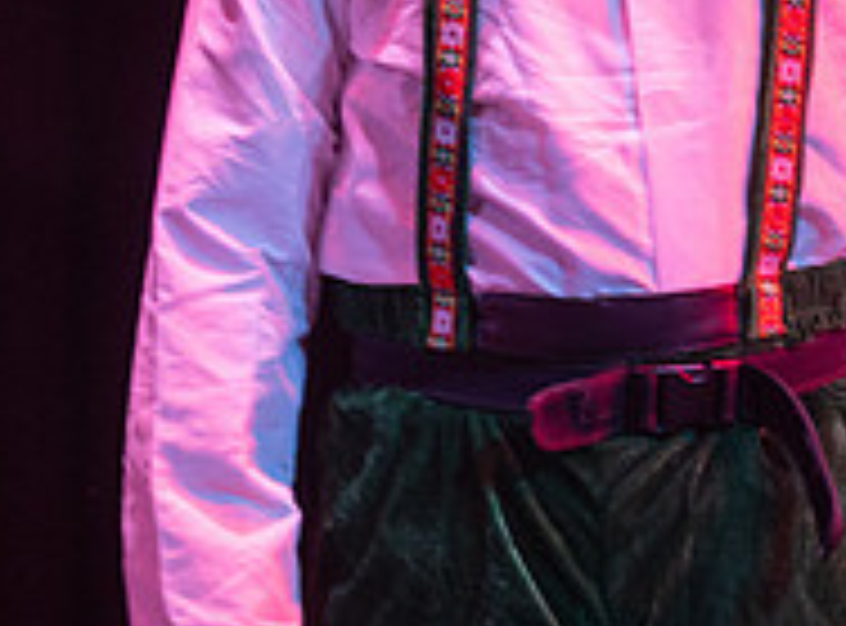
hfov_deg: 2.7
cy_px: -46
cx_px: 478
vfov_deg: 2.0
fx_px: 18164
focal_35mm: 747
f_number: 2.8
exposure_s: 1/250
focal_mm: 200
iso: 900
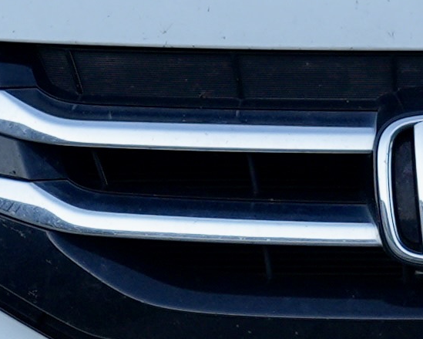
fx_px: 3179
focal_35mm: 254
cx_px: 409
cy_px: 36
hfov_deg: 7.6
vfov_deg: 6.1
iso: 320
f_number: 4
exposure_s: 1/160
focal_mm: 35
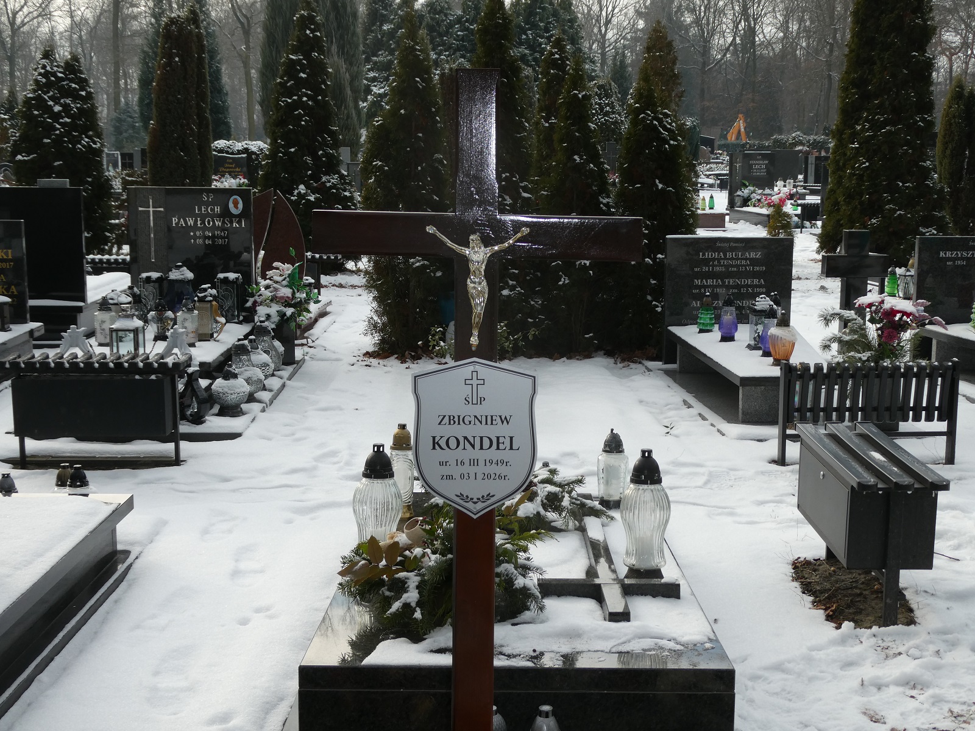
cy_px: 366
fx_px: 1324
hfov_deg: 40.4
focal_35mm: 47
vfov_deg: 30.9
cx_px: 488
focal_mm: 8.4
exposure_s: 1/250
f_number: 4
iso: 80
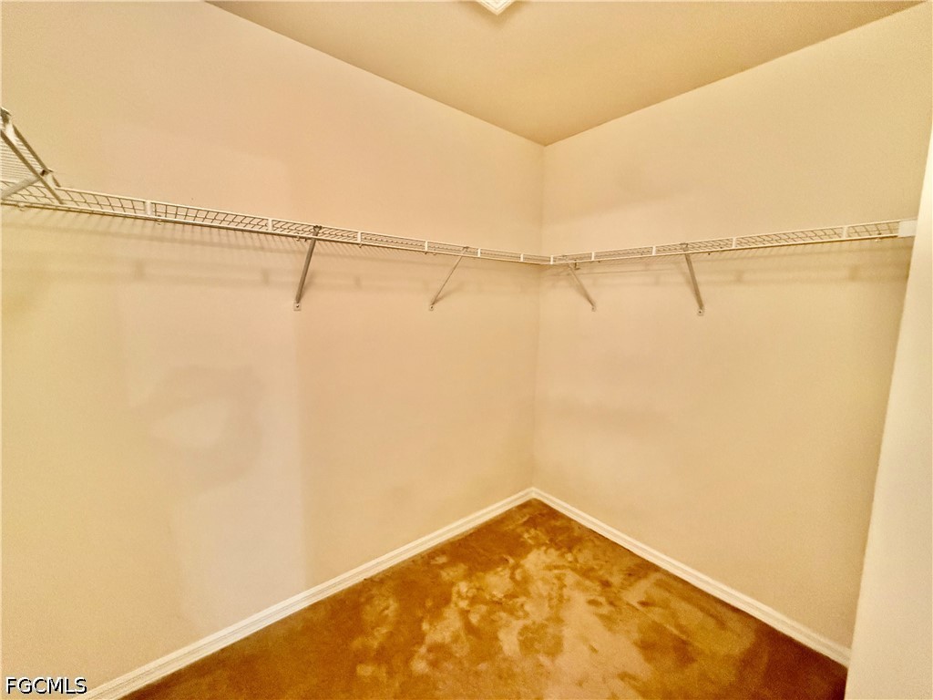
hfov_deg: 102.1
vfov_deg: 85.7
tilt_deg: -7.3
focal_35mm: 14
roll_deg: -1.9
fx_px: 377
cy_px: 350
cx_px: 466
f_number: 2.2
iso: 800
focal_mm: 2.22
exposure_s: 1/60
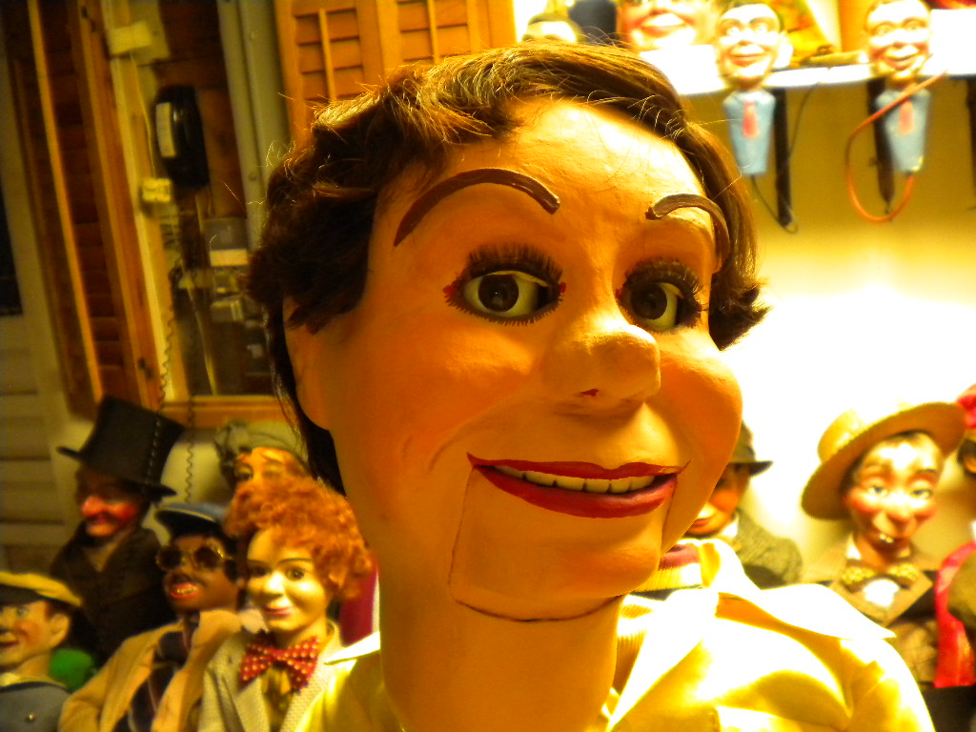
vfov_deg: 40.7
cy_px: 366
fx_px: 987
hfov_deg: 52.6
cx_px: 488
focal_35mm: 35
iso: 400
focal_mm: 6.3
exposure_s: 1/30
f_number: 3.1
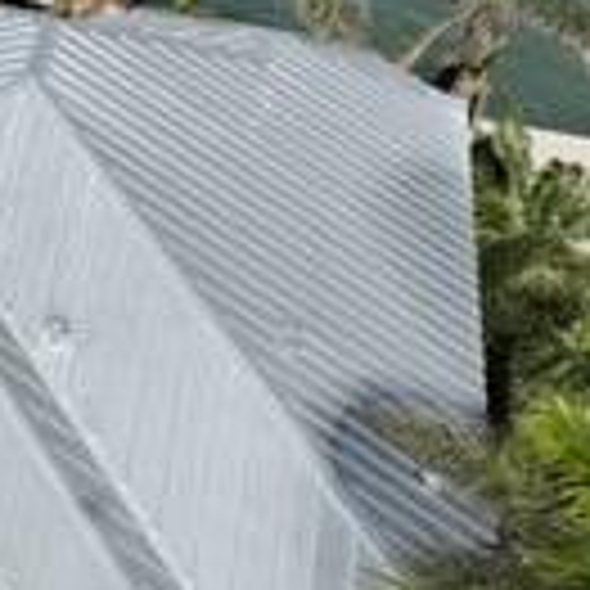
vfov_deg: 17.1
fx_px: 1870
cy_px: -115
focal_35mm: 97
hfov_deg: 13.7
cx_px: -757
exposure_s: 1/640
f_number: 2.8
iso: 100
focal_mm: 12.29
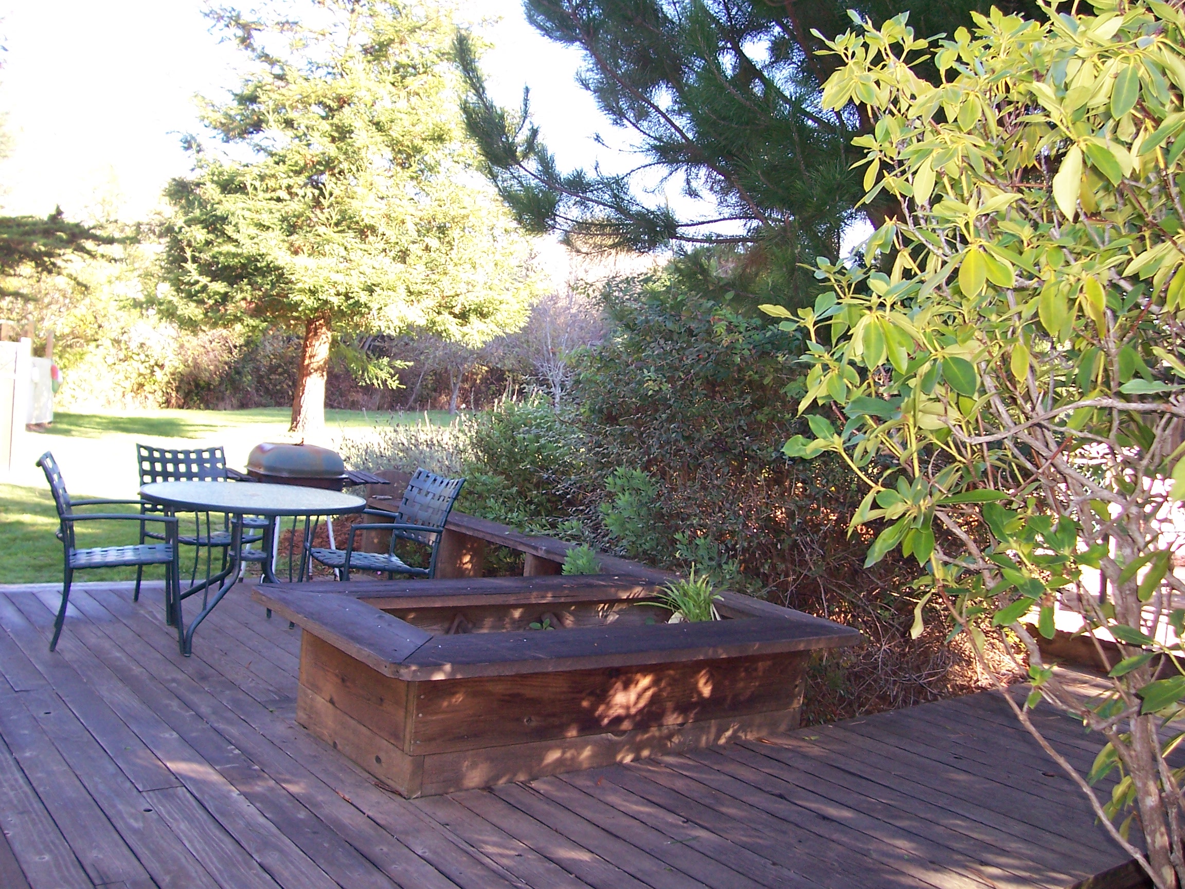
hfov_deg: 54.0
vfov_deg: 41.8
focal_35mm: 34
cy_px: 444
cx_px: 592
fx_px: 1164
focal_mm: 5.6
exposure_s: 1/90
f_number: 2.7
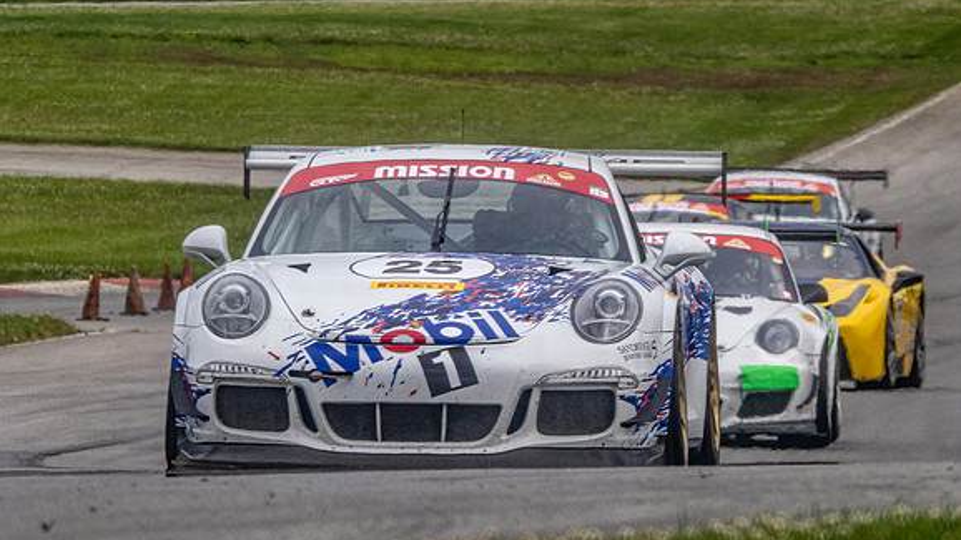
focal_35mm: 1081
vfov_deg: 1.1
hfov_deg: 2.0
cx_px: 565
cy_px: 231
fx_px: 27543
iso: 320
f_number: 13
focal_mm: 420
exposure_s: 1/320
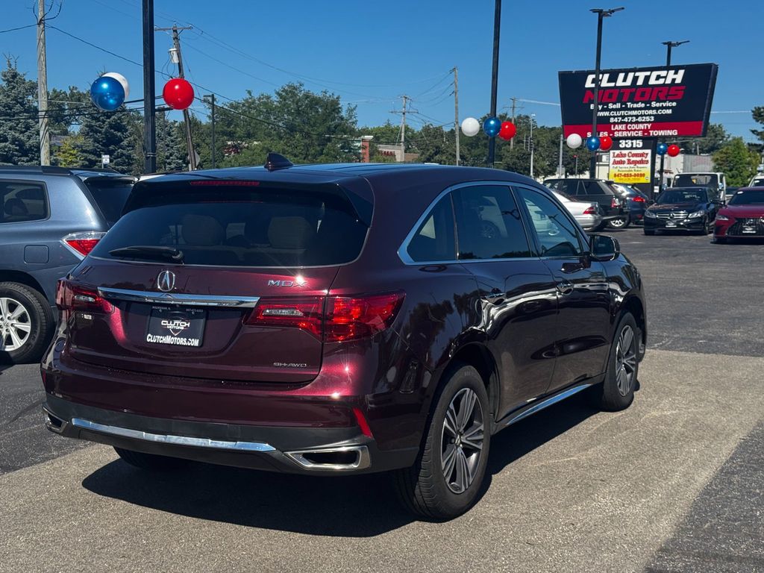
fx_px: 1059
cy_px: 286
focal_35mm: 48
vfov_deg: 30.3
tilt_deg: -6.4
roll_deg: -0.3
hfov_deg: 39.7
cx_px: 382
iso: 64
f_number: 1.78
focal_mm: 6.76
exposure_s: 1/3096
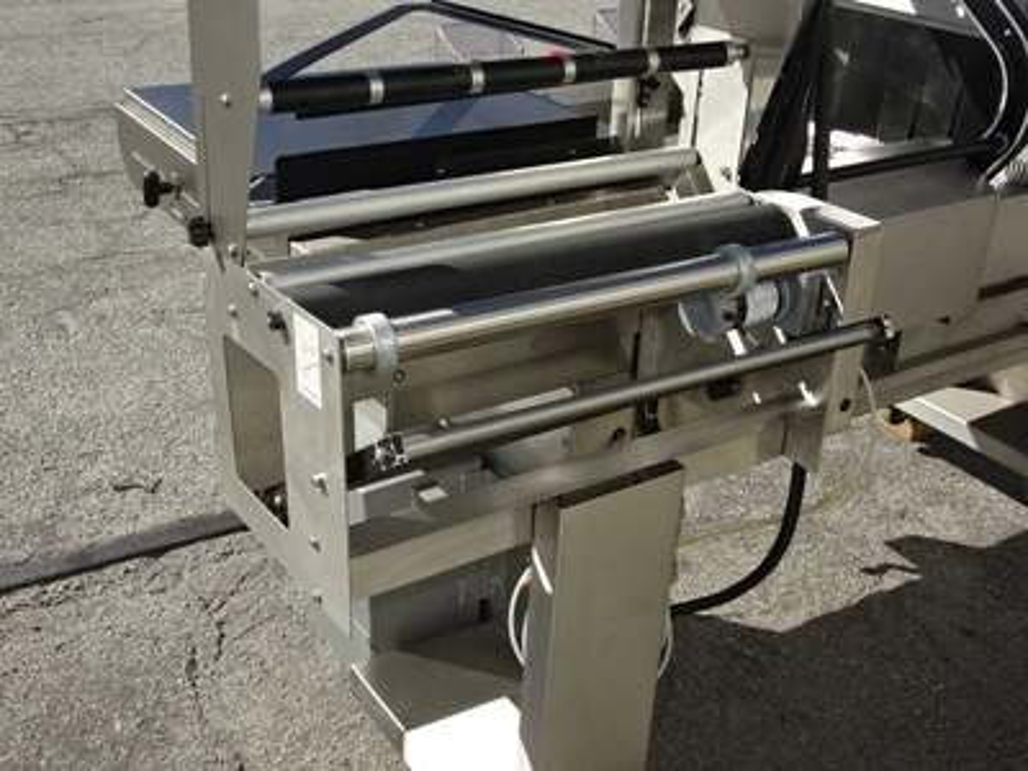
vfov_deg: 37.7
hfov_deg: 49.0
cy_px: 386
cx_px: 514
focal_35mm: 38
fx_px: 1128
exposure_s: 1/640
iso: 80
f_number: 4
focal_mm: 6.56
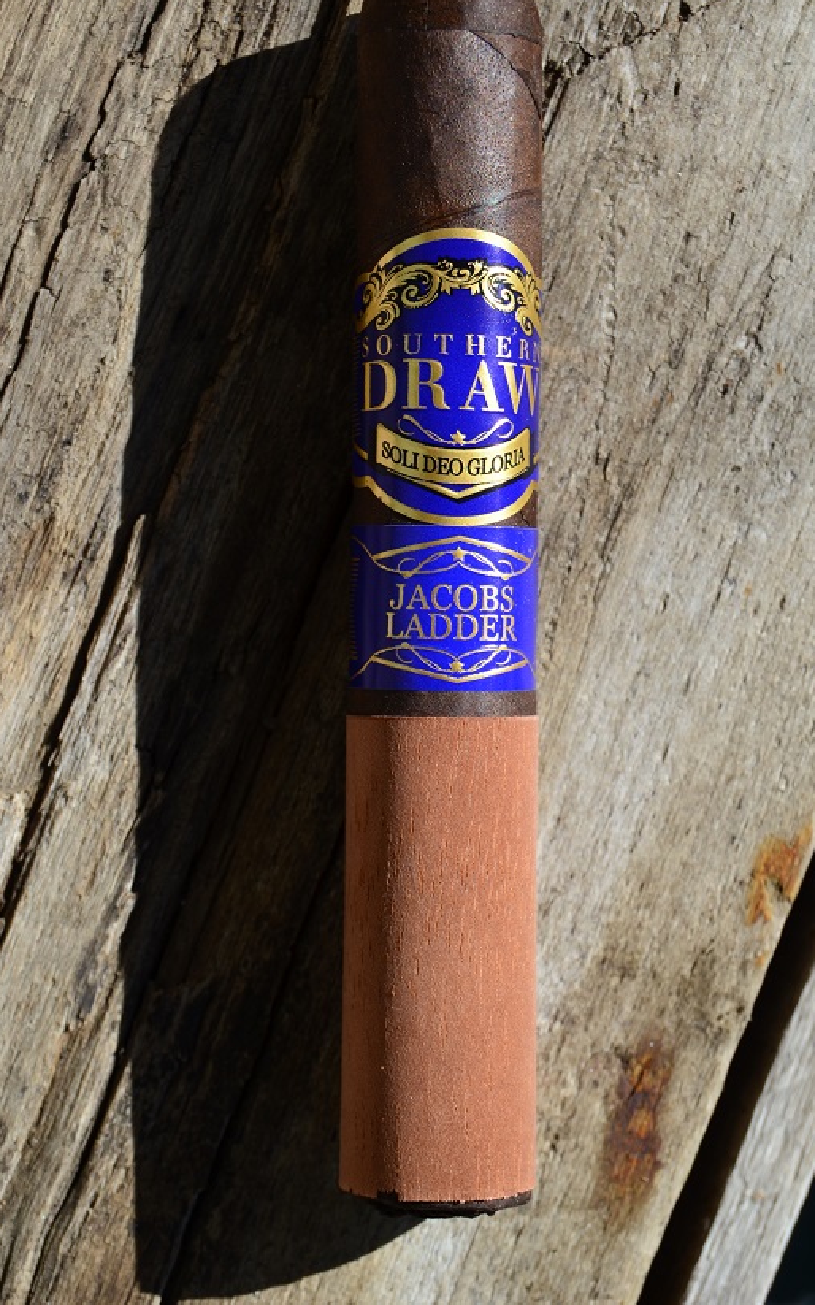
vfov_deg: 23.4
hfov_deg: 14.7
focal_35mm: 89
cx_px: 446
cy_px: 618
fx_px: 3148
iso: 160
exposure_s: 1/400
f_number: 10
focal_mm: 55
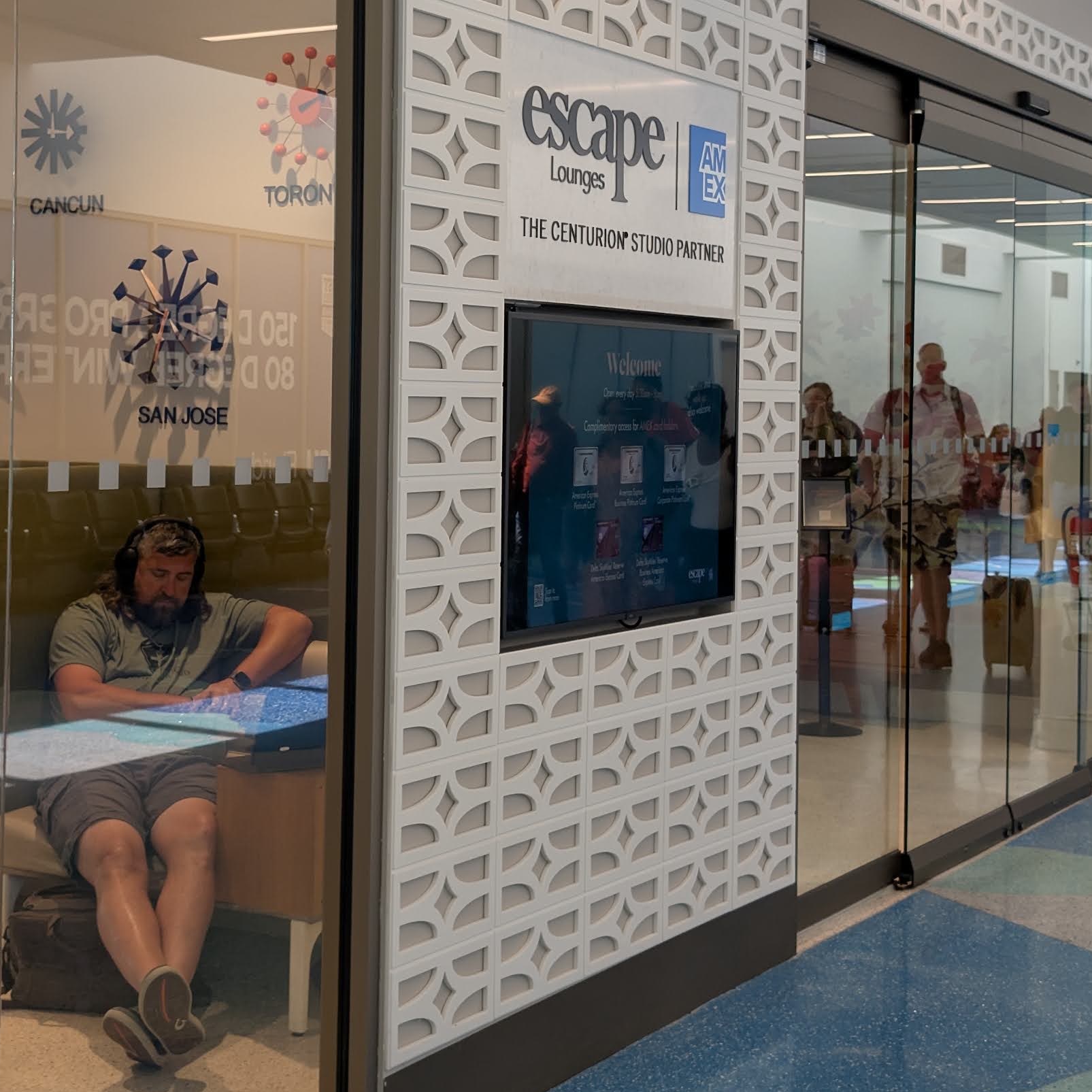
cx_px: 425
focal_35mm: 61
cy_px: 396
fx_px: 2177
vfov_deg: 28.0
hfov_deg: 28.1
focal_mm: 6.9
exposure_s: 1/259
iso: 69
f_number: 1.68
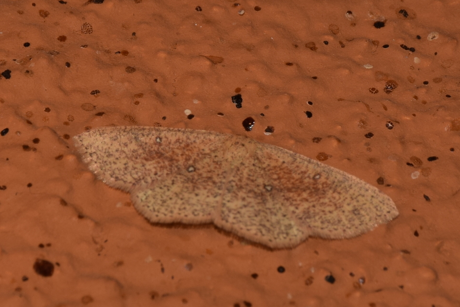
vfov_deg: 6.5
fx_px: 2683
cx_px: 230
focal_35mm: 210
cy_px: 154
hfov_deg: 9.8
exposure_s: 1/200
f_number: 16
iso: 100
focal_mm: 140
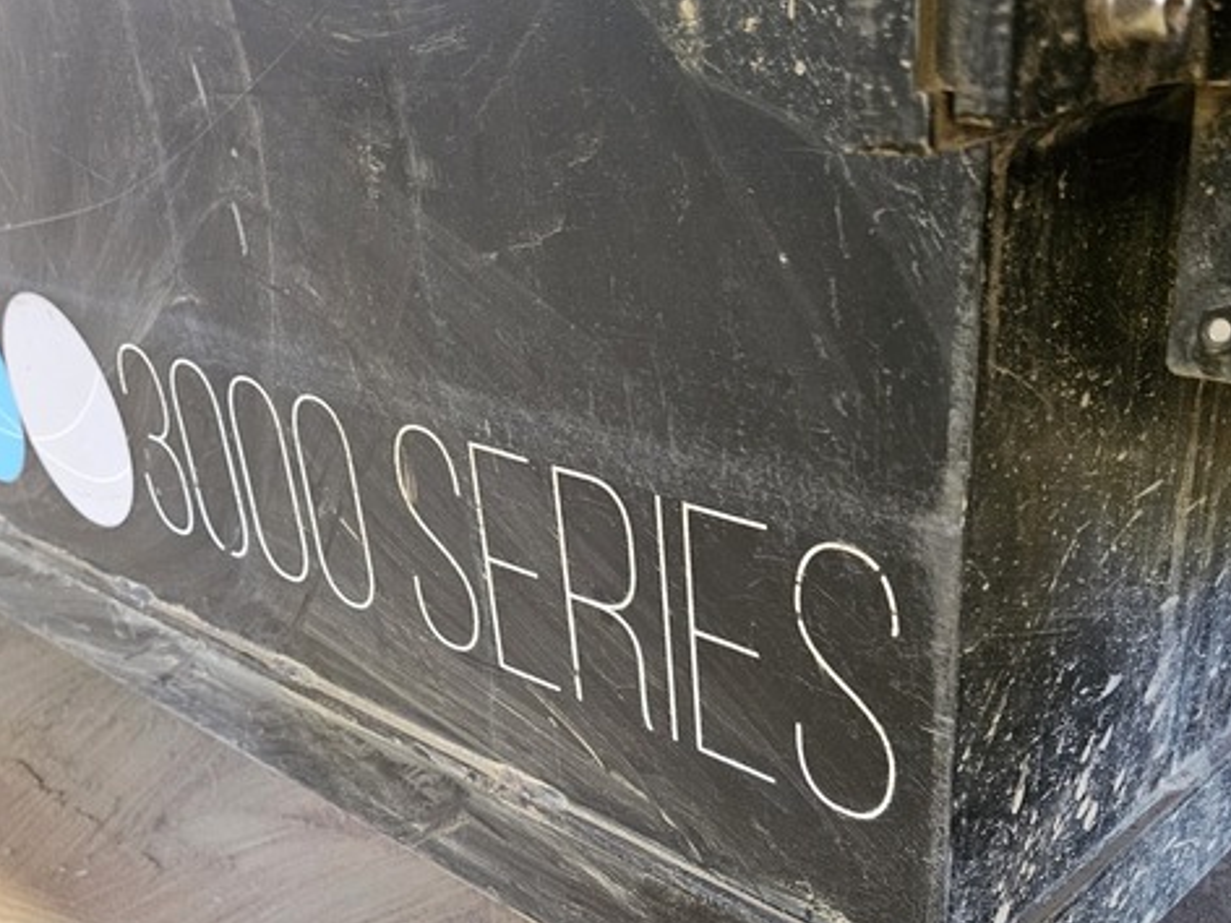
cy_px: 730
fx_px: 1387
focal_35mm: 39
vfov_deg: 35.7
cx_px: 678
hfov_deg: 47.8
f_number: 1.8
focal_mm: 5.4
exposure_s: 1/30
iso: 640
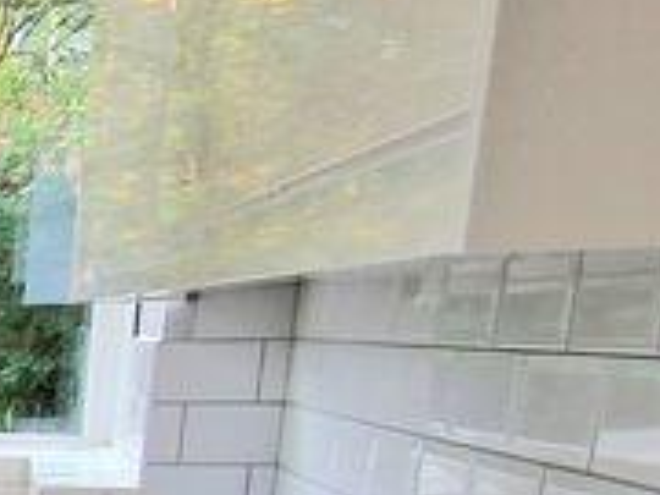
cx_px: -821
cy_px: 675
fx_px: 1411
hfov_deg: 16.2
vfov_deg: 18.3
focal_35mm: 74
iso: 50
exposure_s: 1/286
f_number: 2.2
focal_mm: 2.2
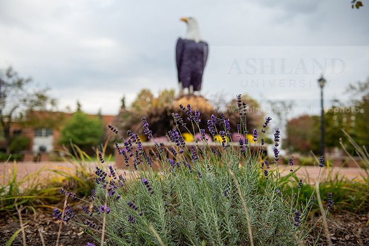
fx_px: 410
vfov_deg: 33.4
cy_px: 123
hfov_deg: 48.4
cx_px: 184
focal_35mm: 40
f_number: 3.2
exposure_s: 1/320
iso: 160
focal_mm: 40
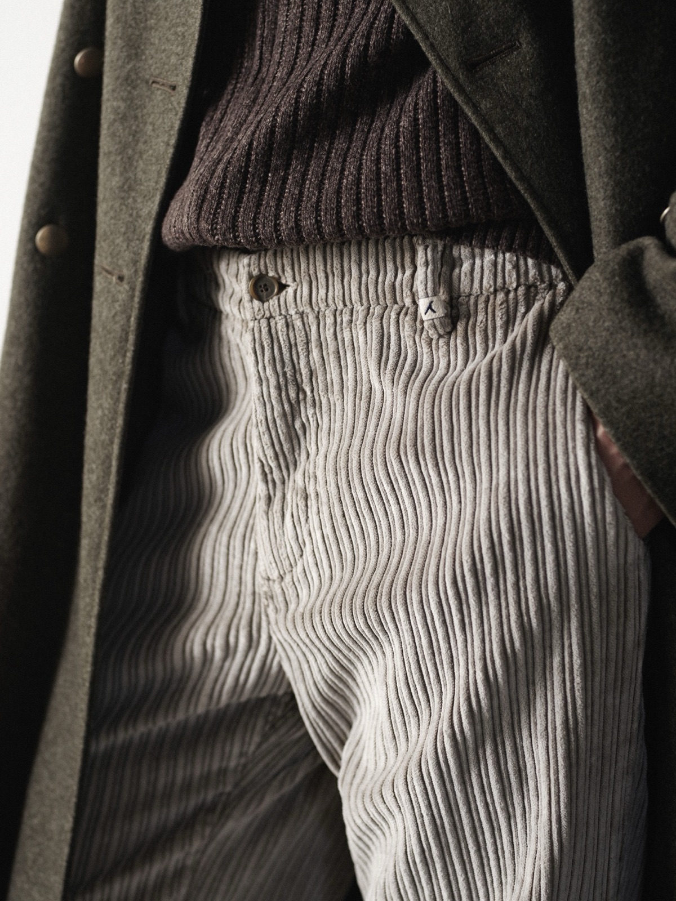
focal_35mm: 59
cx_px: 338
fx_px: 1536
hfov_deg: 24.8
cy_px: 450
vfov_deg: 32.7
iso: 800
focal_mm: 75
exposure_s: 1/250
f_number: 4.5
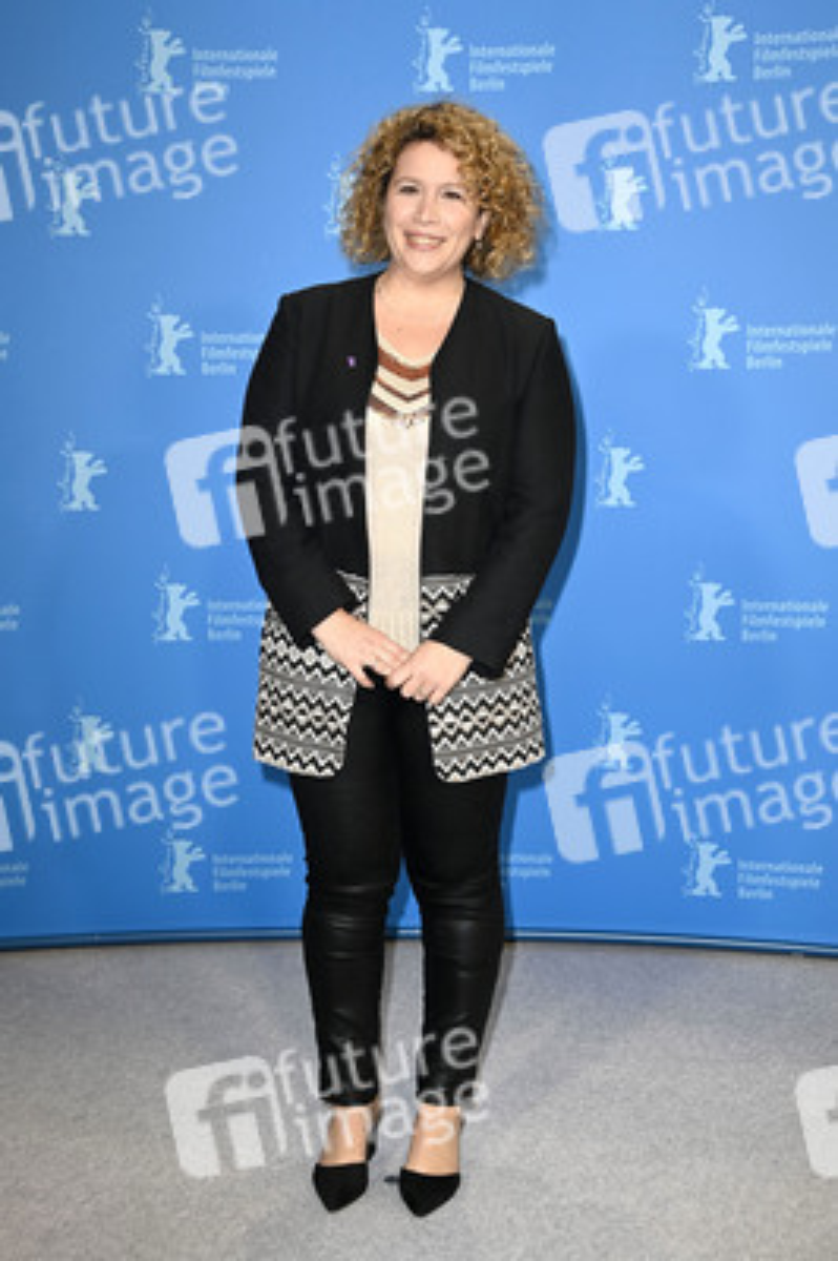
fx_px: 1679
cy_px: 630
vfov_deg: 41.1
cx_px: 419
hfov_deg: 28.0
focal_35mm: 48
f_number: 5
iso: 1000
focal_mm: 48
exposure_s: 1/250
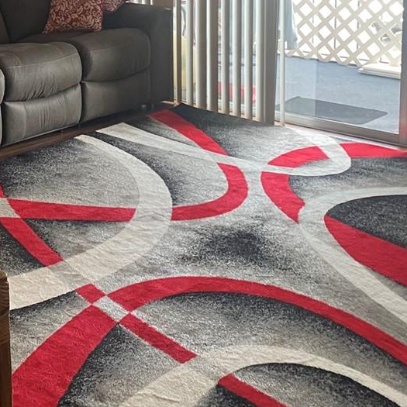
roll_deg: +0.9
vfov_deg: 23.7
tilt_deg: -8.2
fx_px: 931
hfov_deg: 23.4
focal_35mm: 70
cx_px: -23
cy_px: 11
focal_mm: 4.25
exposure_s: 1/60
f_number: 1.8
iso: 160
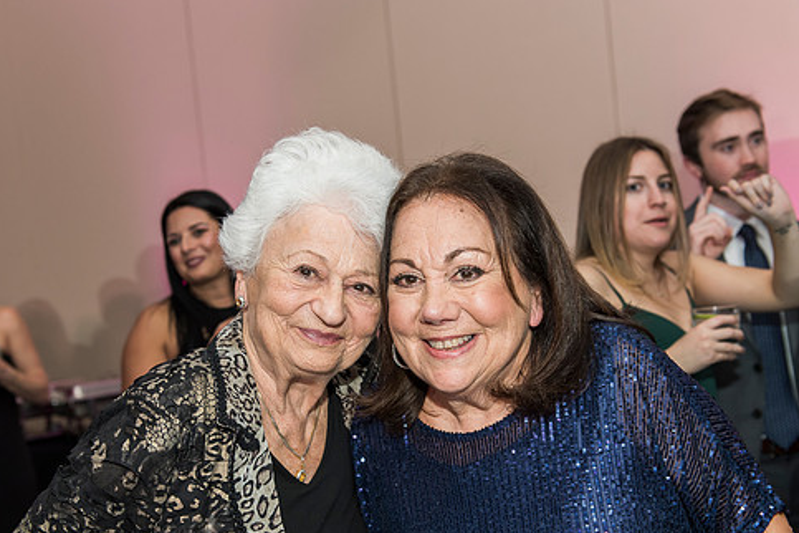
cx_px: 382
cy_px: 315
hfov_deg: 41.1
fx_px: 1065
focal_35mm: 48
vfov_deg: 28.0
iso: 1000
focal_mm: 40
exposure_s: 1/100
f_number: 4
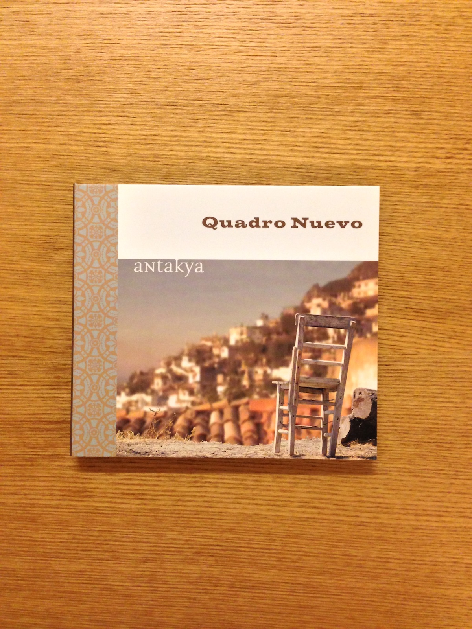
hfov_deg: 42.9
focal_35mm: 33
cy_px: 314
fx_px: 600
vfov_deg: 55.4
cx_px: 236
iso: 200
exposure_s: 1/20
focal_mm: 4.13
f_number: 2.4
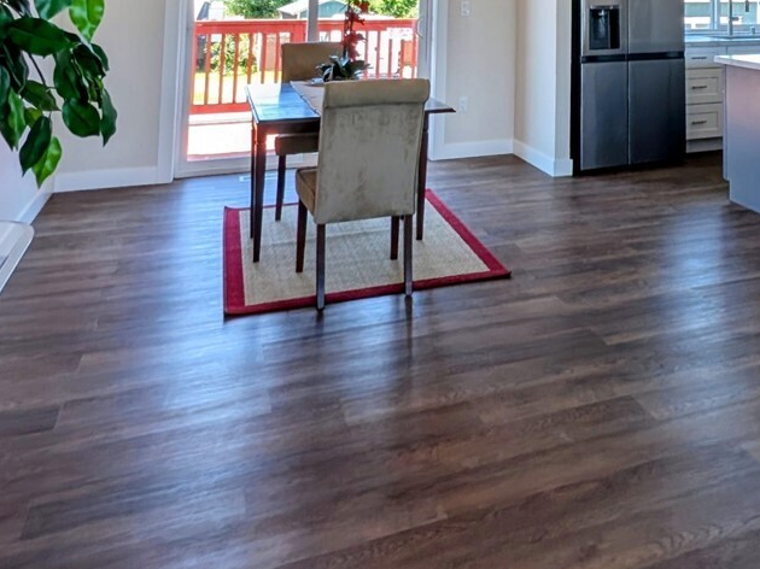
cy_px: -87
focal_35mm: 33
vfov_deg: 35.3
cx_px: 589
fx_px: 724
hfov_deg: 52.4
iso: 48
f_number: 2.2
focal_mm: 1.95
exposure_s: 1/79.2
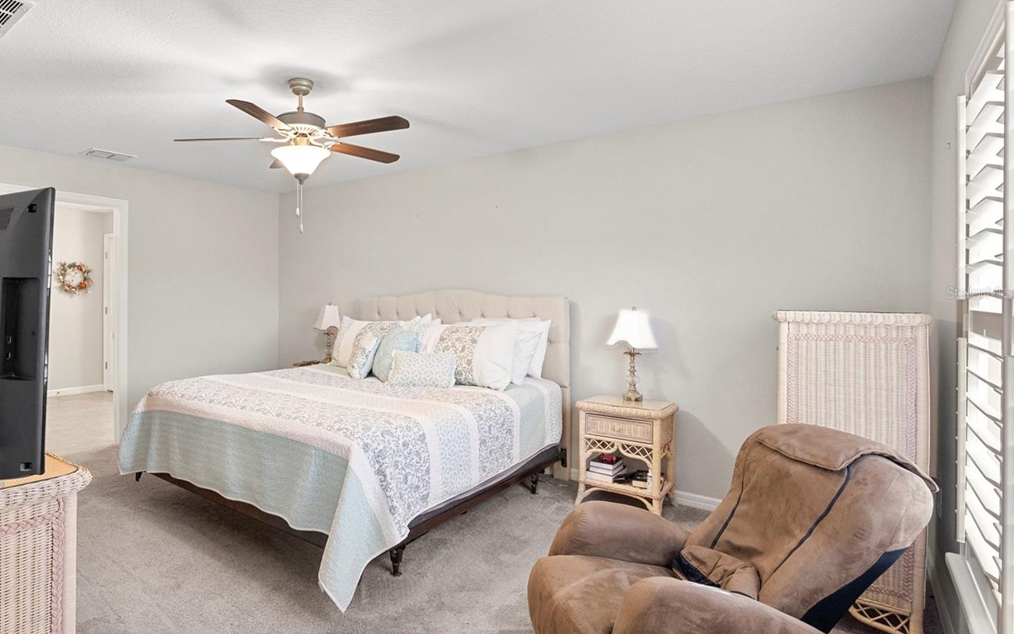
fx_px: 570
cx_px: 394
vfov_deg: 58.1
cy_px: 292
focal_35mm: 21
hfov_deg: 82.1
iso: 2000
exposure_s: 1/8
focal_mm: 16.5
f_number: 9
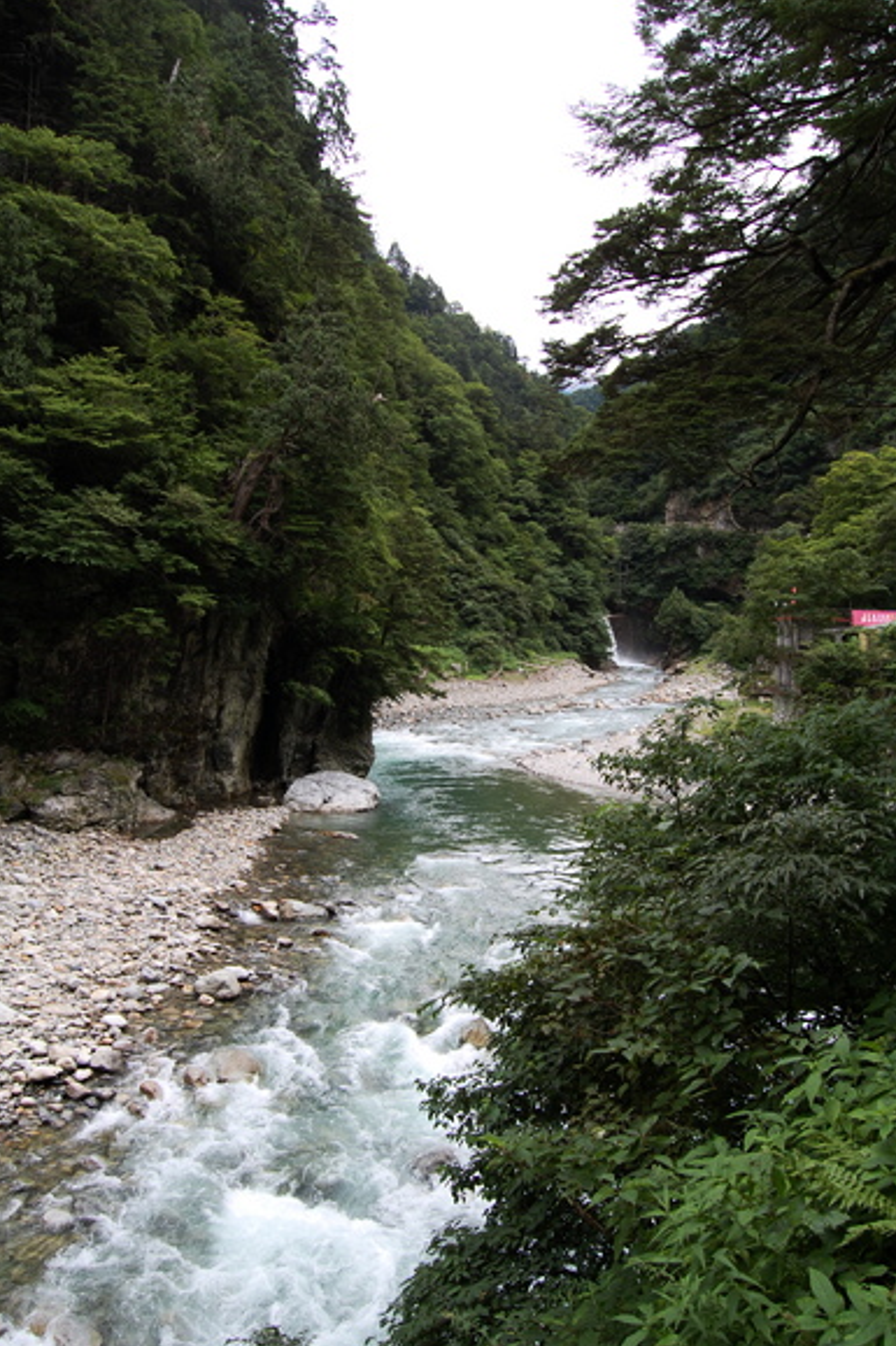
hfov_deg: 46.4
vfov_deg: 65.5
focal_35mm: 28
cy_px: 689
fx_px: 1046
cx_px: 446
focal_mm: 18
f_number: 7.1
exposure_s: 1/200
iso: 200
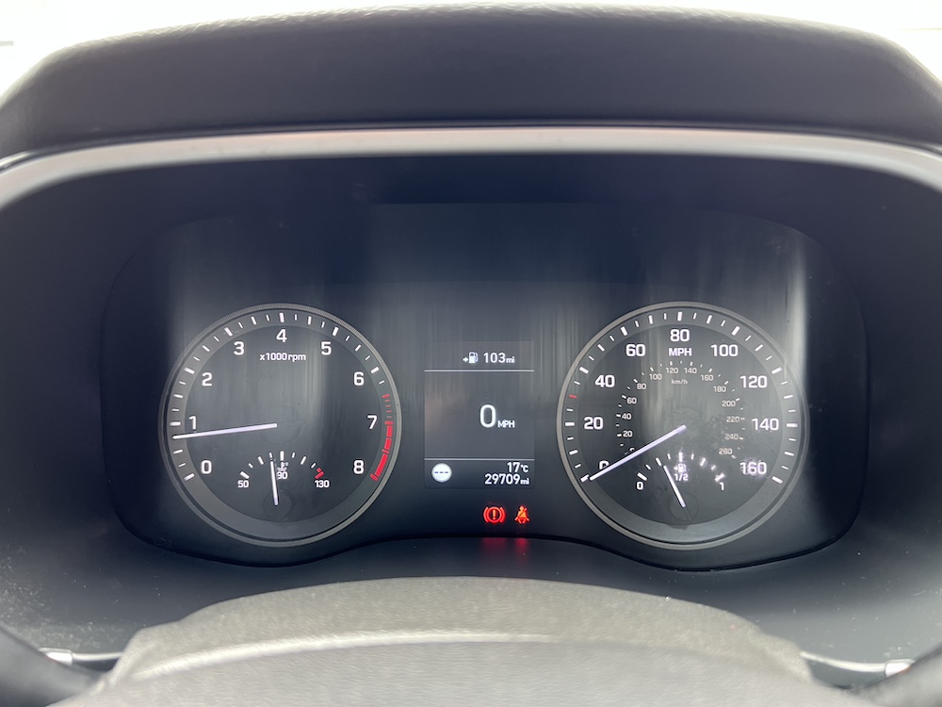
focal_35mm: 26
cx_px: 471
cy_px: 354
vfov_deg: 53.1
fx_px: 708
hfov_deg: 67.3
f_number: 1.5
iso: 125
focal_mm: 5.7
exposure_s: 1/60
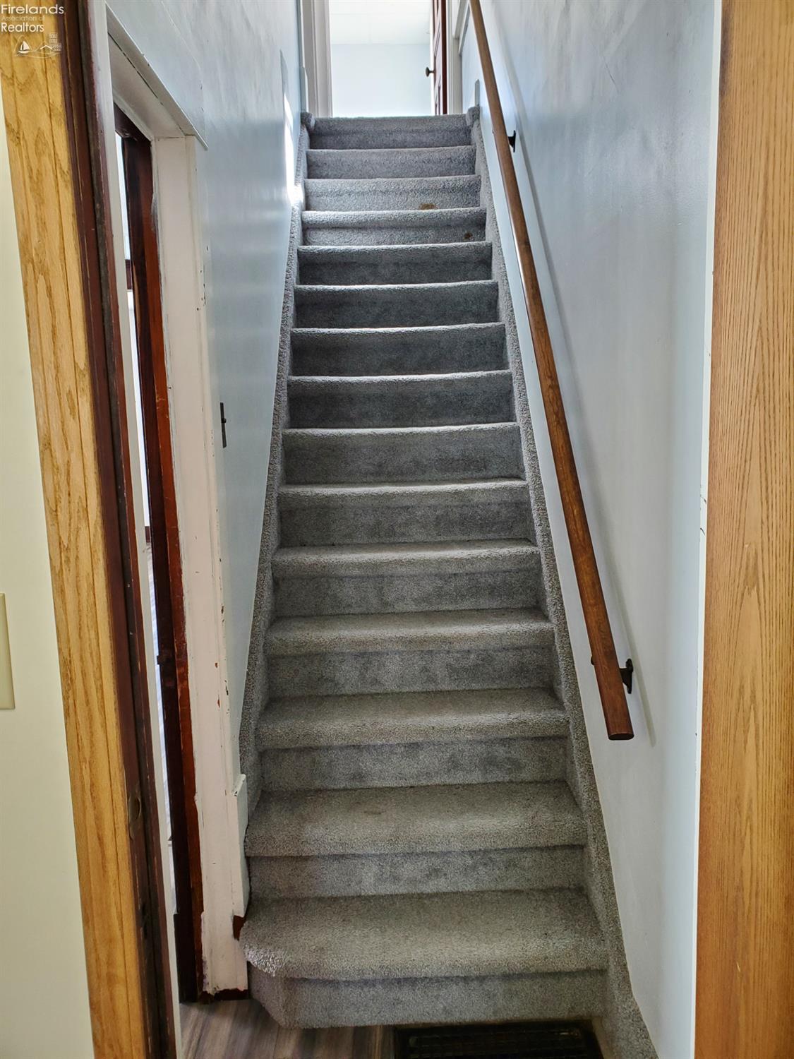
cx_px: 397
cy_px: 530
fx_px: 795
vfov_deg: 67.3
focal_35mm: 26
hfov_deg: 53.1
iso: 250
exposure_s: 1/40
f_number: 2.4
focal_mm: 4.3
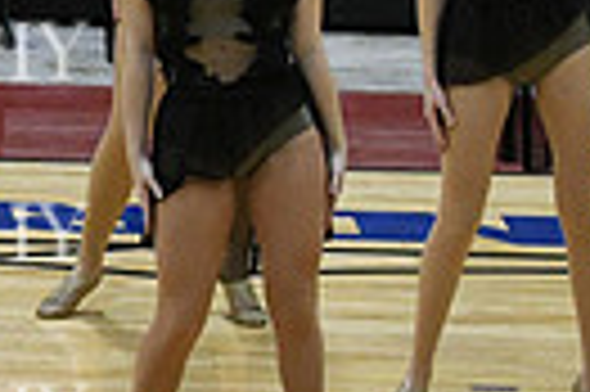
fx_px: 8921
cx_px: -563
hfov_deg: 3.8
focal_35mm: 545
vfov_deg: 2.5
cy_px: 142
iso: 5000
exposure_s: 1/500
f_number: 4
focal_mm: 82
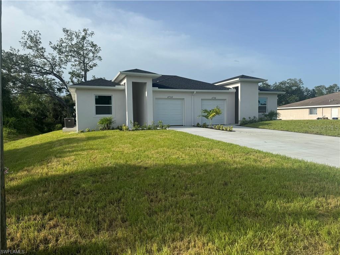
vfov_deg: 56.8
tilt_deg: +0.3
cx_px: 170
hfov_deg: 71.6
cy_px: 128
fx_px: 236
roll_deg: -0.1
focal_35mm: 24
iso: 80
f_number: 1.78
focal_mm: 6.76
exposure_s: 1/3413
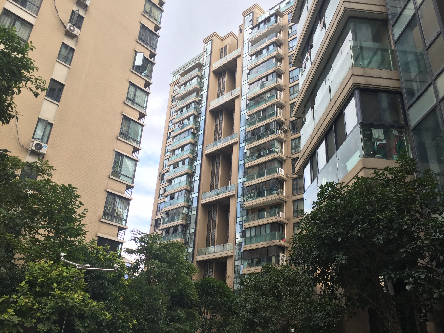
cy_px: 166
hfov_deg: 61.7
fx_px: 372
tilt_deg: +27.2
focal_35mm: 29
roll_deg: -4.0
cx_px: 222
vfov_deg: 48.2
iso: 32
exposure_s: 1/271
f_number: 2.2
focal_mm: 4.15
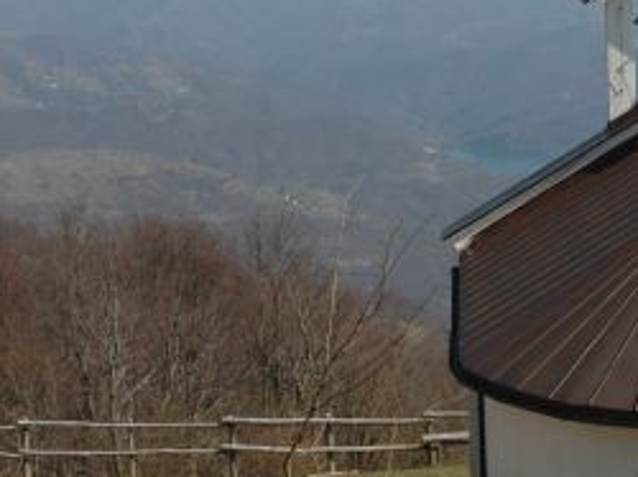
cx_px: 547
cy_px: 214
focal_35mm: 112
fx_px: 2069
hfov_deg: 17.3
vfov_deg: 13.2
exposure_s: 1/400
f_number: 10
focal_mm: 27
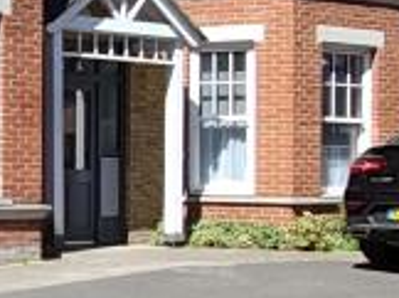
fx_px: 1093
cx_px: -244
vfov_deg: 15.5
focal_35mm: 95
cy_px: 148
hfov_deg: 17.9
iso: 50
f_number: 2.2
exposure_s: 1/799
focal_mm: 1.67
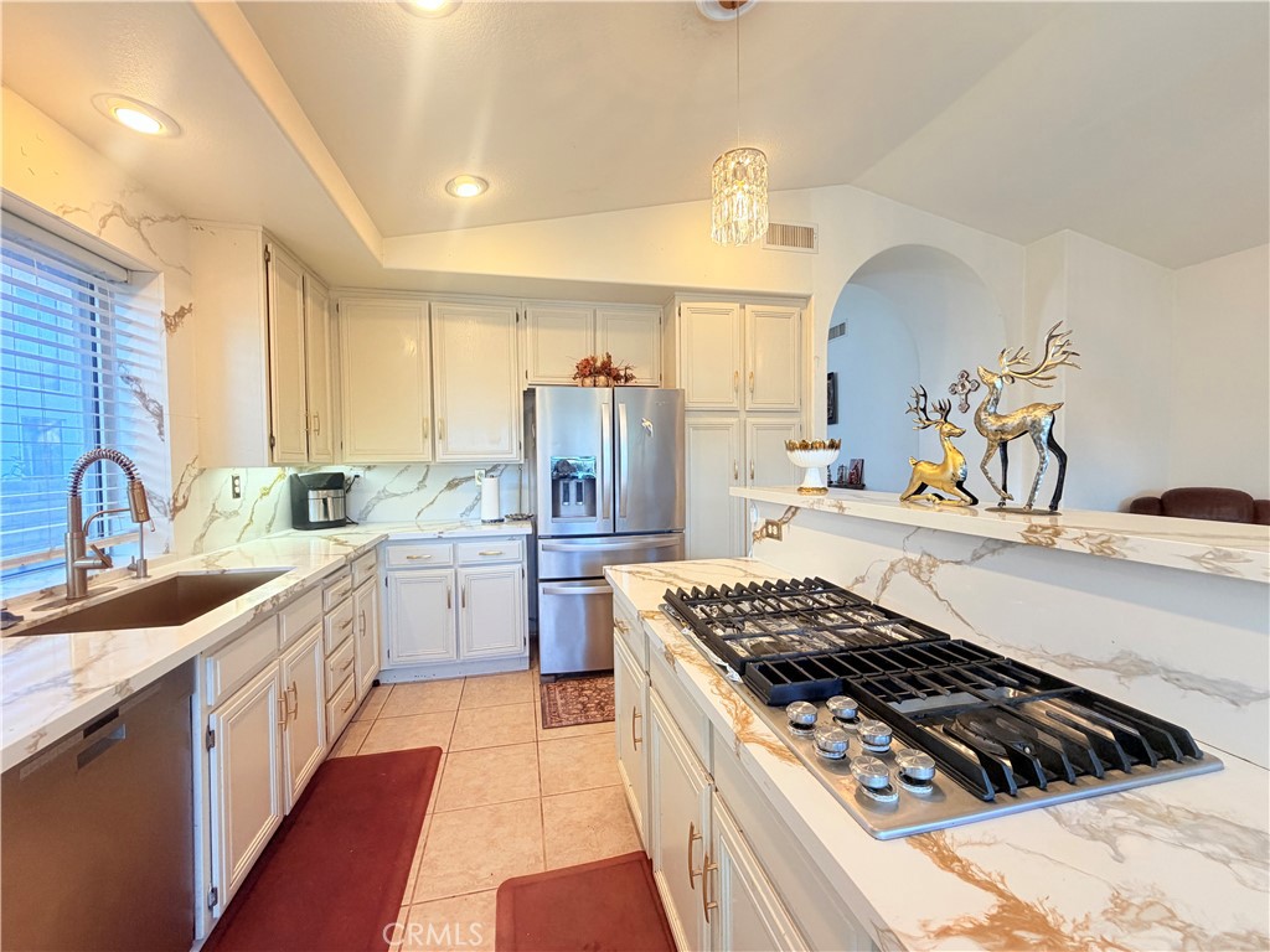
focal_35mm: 14
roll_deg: +0.6
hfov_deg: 102.1
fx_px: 514
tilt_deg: -2.0
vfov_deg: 85.7
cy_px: 476
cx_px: 635
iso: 200
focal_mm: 2.22
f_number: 2.2
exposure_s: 1/120
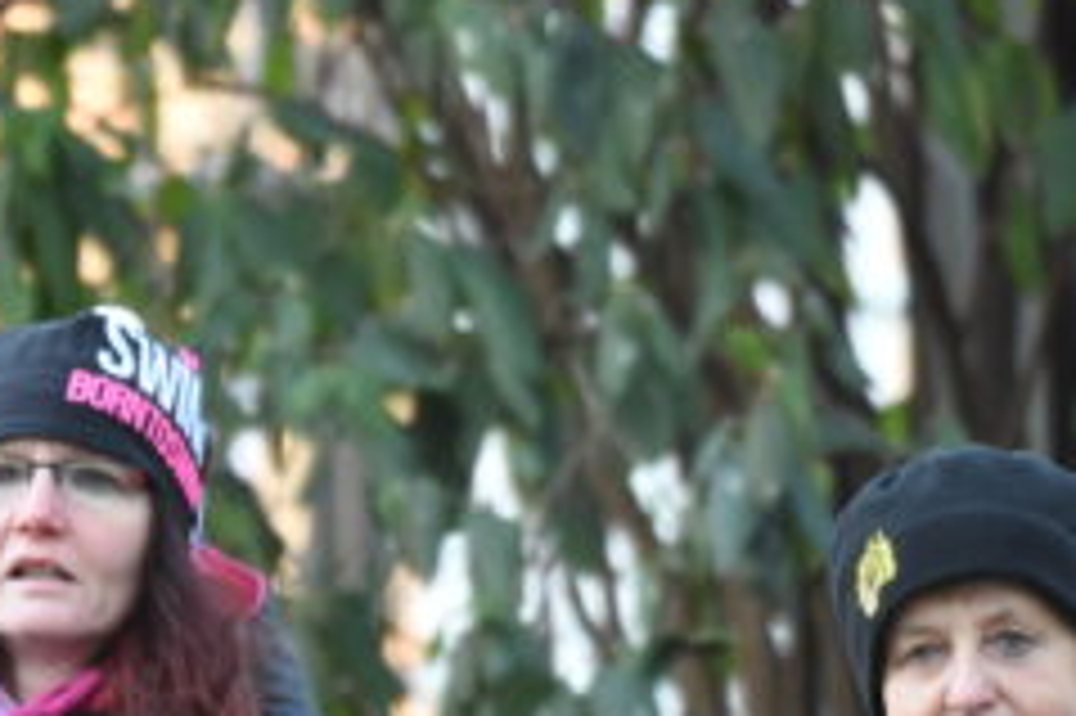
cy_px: 693
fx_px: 17980
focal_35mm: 602
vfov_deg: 2.3
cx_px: 365
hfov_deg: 3.4
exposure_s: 1/200
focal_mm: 200
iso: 2000
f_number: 5.3
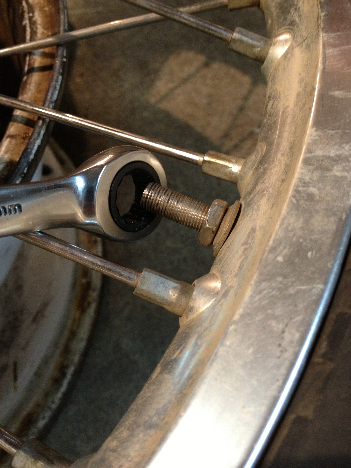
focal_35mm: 35
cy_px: 234
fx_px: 473
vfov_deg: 52.6
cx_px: 176
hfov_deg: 40.7
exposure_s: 1/20
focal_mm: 4.28
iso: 250
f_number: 2.4
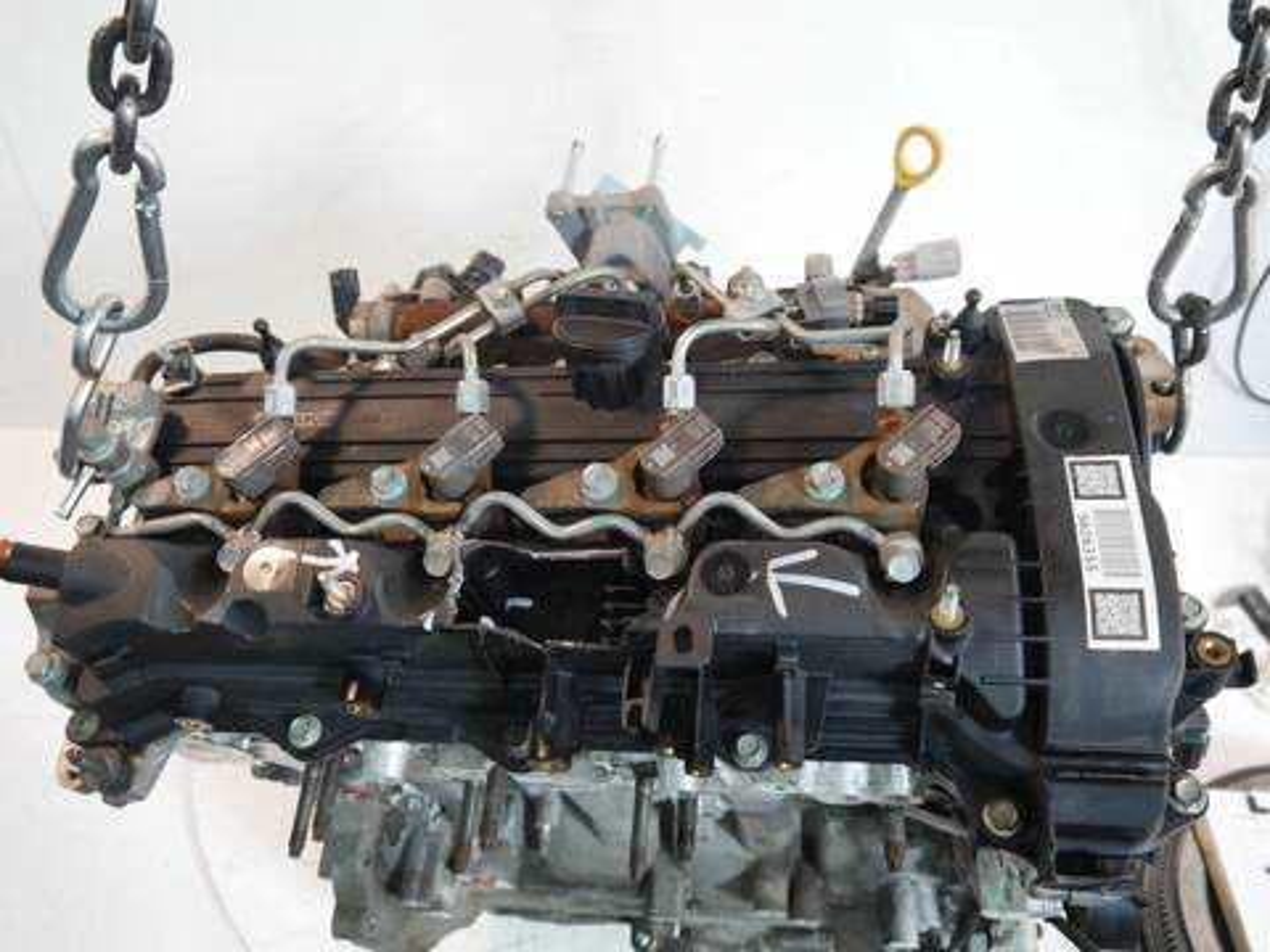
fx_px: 1101
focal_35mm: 30
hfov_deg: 60.0
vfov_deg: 46.8
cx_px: 635
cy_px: 476
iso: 500
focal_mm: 15
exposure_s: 1/60
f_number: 3.5
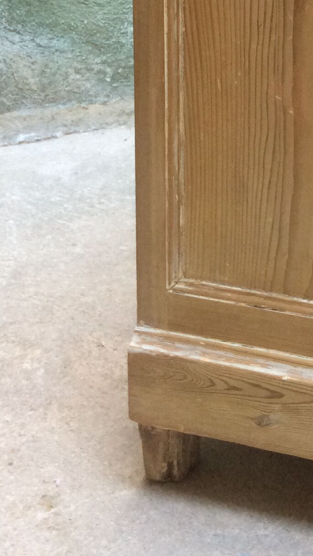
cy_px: 17
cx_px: 303
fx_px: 1091
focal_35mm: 74
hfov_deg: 16.0
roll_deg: +0.6
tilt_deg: -13.7
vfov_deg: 27.2
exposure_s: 1/25
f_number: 2.4
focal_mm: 3.3
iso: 80
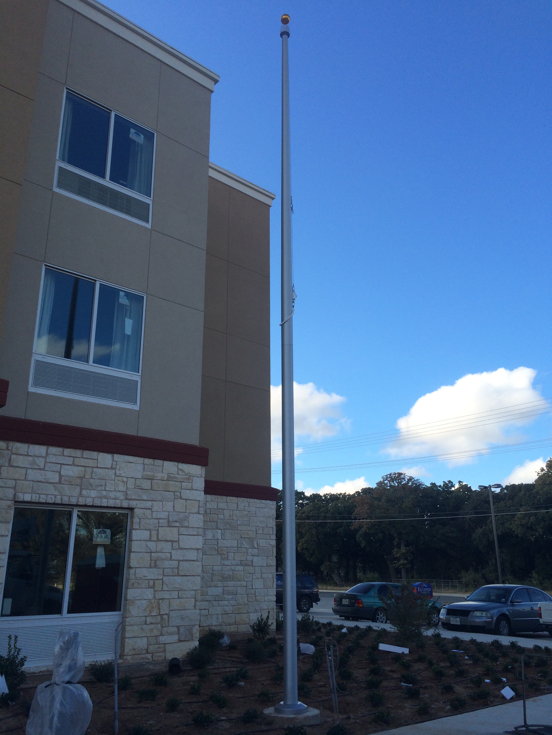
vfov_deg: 60.0
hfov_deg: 46.8
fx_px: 638
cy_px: 368
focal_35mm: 30
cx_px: 276
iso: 32
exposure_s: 1/1026
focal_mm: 4.12
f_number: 2.2
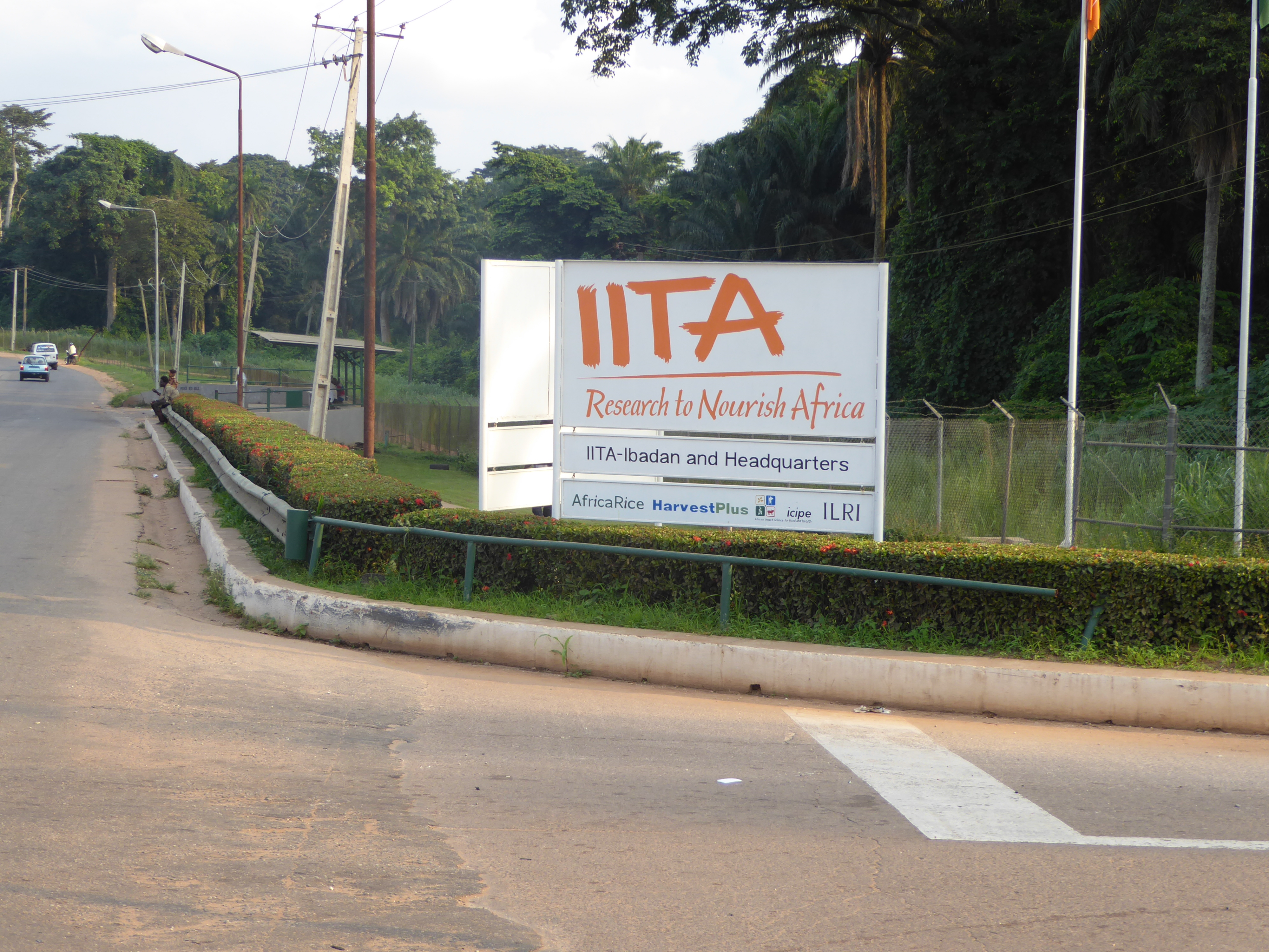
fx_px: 2713
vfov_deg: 19.9
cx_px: 634
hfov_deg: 26.3
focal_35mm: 74
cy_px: 476
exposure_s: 1/80
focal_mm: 13.2
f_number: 4.6
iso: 80
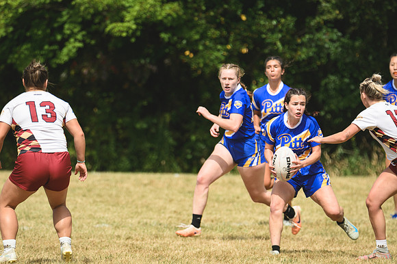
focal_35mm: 690
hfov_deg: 3.0
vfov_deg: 2.0
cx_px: 198
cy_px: 132
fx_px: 7605
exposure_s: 1/1000
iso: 250
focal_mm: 460
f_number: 6.3
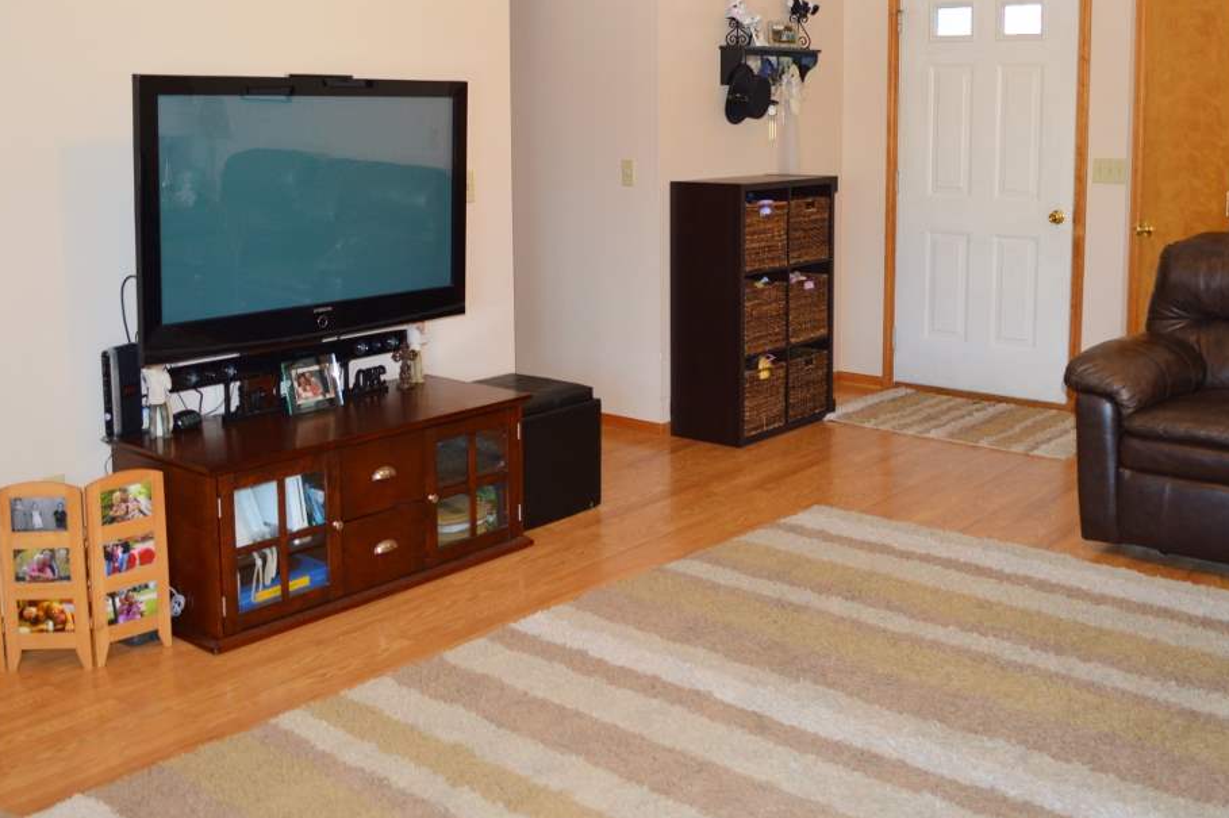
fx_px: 1297
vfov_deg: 34.7
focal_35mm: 38
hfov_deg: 50.7
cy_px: 268
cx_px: 660
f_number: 3.5
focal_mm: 18
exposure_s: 1/60
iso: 500
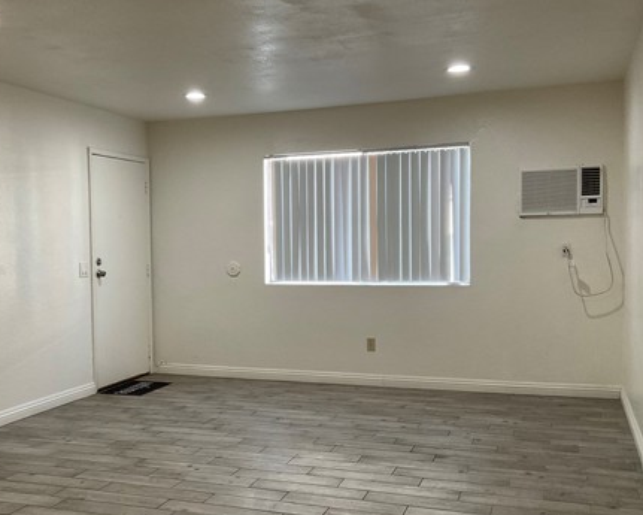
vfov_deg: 35.7
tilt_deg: -2.8
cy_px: 275
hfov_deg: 43.5
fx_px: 799
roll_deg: +0.8
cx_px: 240
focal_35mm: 42
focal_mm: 3
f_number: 1.8
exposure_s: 1/60
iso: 80
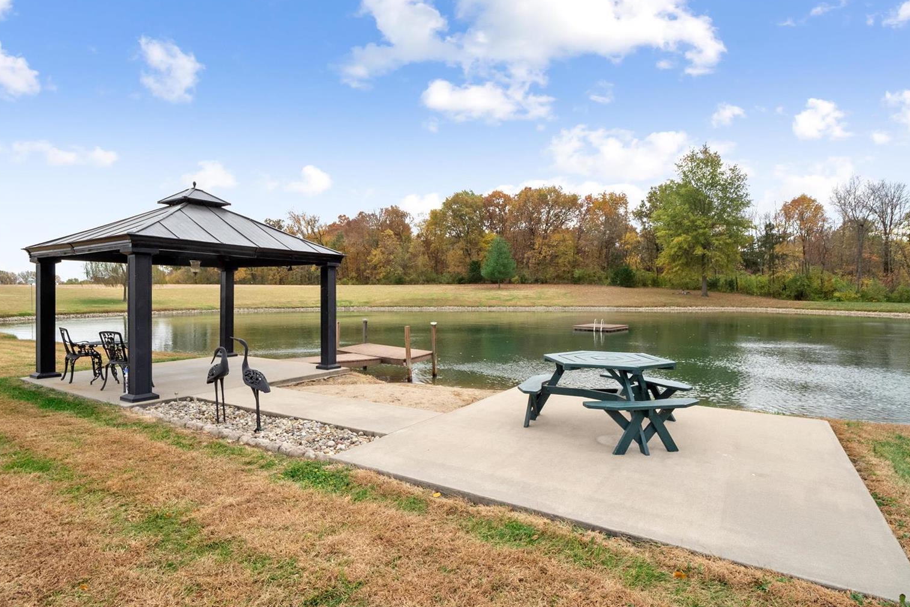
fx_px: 480
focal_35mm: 19
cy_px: 293
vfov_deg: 64.5
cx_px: 471
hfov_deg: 86.9
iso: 400
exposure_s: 1/250
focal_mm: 9
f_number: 8
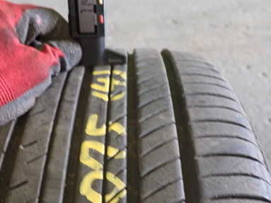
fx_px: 368
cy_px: 99
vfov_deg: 30.9
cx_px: 99
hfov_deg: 40.1
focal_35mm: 47
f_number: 2.3
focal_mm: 5.4
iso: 400
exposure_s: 1/30
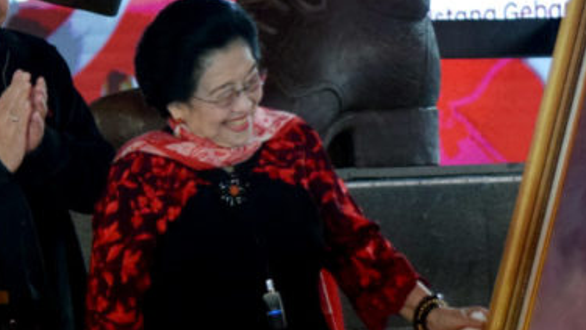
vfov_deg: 4.2
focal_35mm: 292
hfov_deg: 7.4
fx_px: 4538
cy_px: 160
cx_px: 375
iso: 1600
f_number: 4.8
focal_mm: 100
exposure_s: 1/500
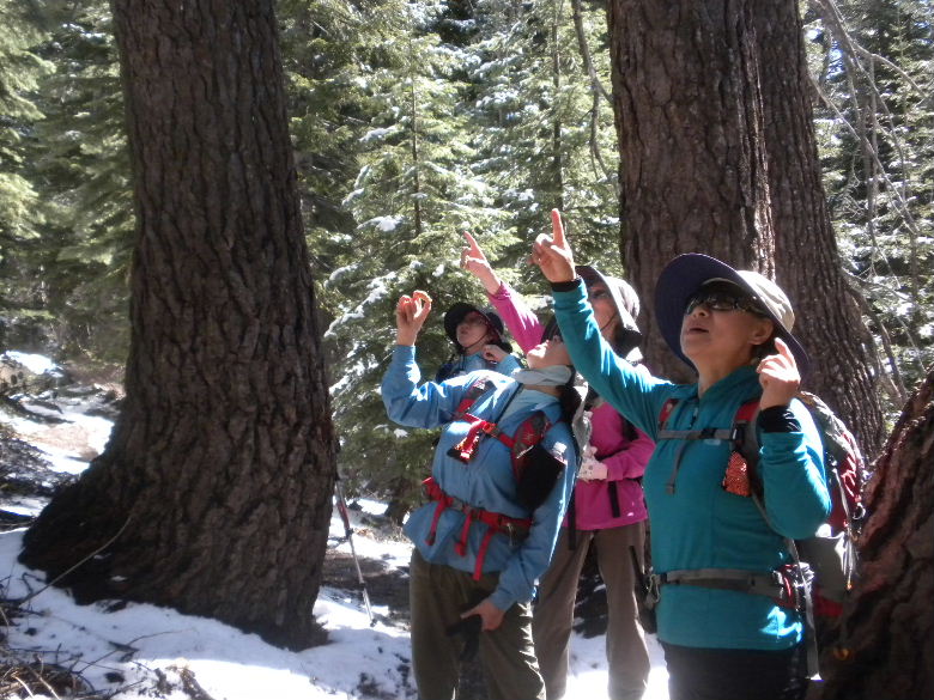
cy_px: 350
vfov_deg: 38.7
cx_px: 467
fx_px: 998
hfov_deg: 50.1
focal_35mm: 37
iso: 400
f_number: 3.5
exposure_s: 1/560
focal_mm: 6.6
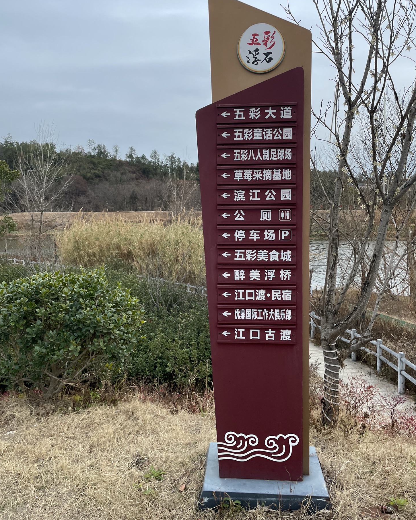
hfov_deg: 51.5
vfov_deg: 62.1
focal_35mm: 28
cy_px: 235
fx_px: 431
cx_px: 213
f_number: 1.6
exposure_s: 1/121
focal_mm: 4.2
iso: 80
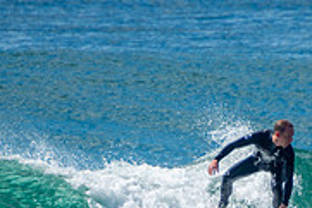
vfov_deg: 0.7
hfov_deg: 1.1
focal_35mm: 1920
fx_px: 16653
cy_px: 236
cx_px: 262
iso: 200
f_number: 5.6
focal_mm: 400
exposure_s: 1/1250
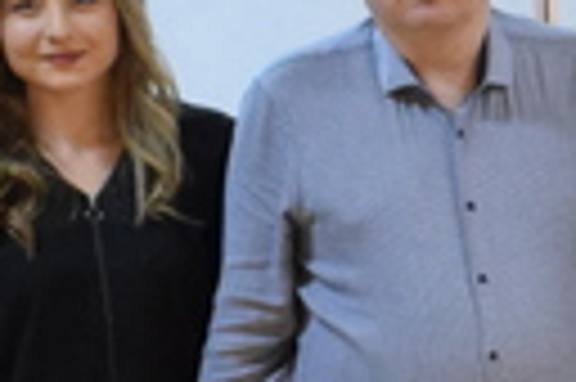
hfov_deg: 8.0
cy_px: 326
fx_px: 4027
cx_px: 837
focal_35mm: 252
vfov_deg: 5.4
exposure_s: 1/60
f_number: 3.8
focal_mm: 21
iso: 2200
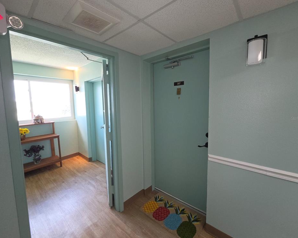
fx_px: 123
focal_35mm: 14
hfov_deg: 100.7
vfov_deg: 88.0
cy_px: 118
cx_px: 146
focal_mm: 2.2
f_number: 2.2
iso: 125
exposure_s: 1/60
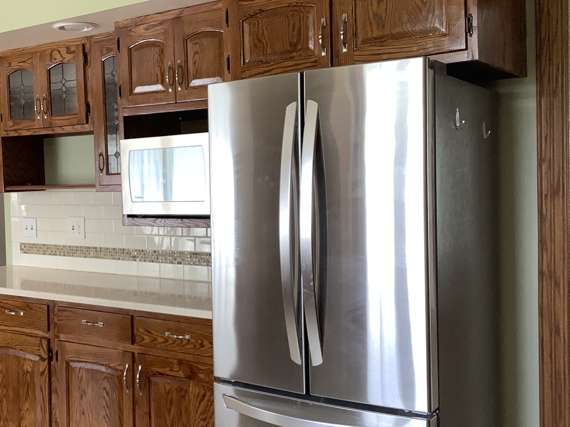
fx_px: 724
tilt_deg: -4.0
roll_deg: +1.3
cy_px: 201
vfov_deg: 32.9
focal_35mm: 44
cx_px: 193
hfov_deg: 42.4
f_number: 2.4
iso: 50
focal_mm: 3.3
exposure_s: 1/60
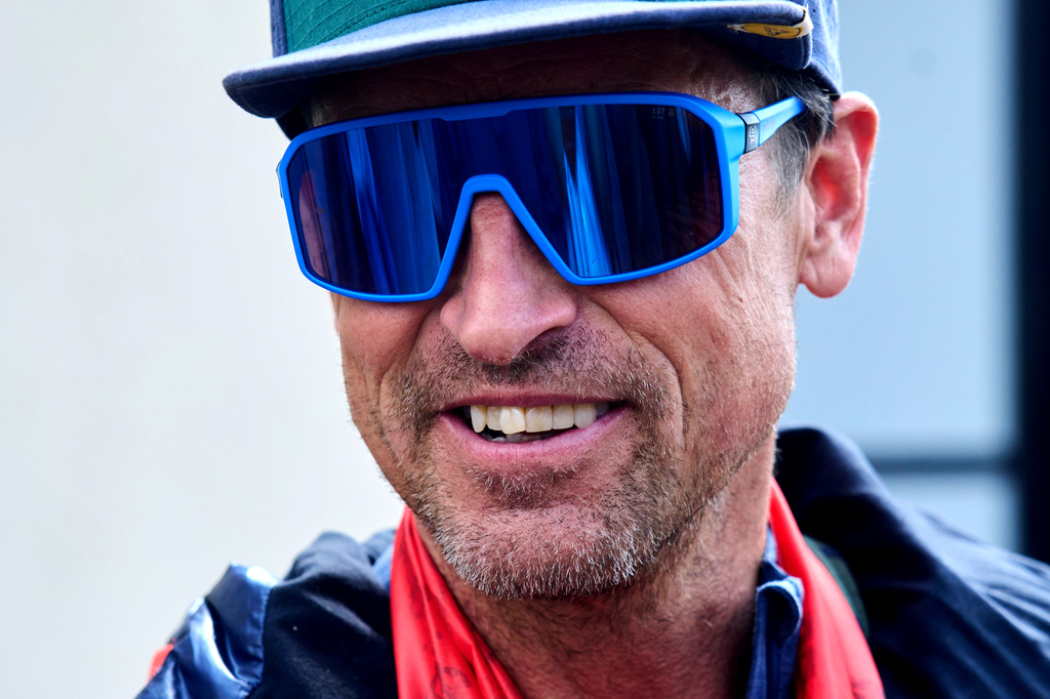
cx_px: 525
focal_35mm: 157
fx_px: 4577
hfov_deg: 13.1
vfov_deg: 8.7
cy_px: 350
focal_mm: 105
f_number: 5.6
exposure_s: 1/500
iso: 1000
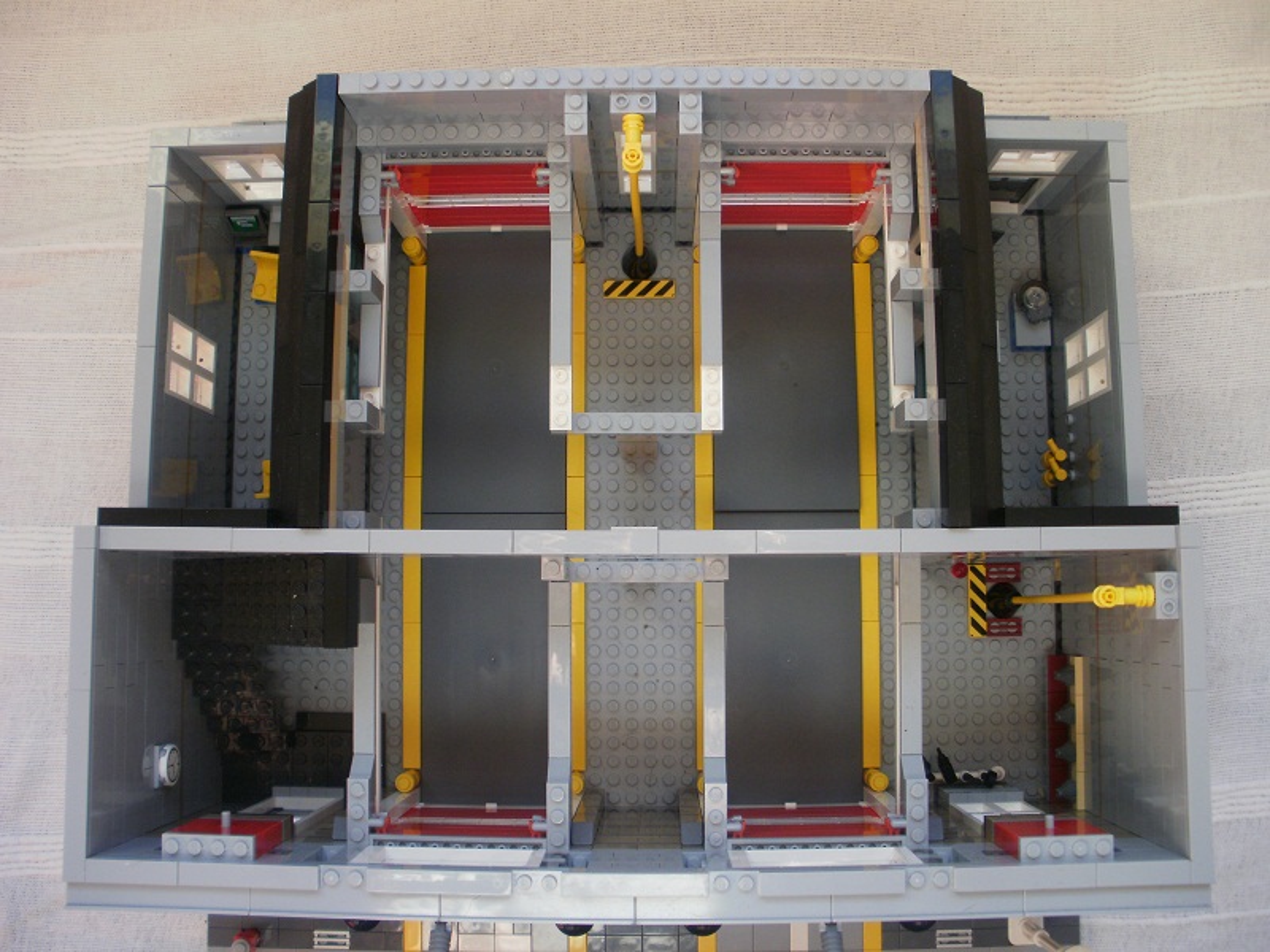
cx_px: 635
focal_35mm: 36
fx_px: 1321
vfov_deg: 39.7
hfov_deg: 51.4
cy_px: 476
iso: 100
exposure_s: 1/50
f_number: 3.5
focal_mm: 6.3
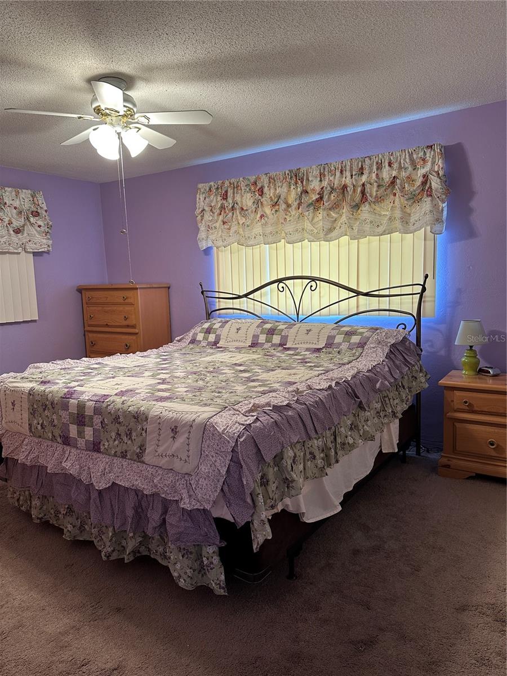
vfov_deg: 71.6
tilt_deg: -7.7
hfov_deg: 56.8
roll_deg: +0.8
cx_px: 254
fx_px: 469
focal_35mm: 24
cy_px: 338
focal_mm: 6.86
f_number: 1.78
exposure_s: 1/60
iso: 160
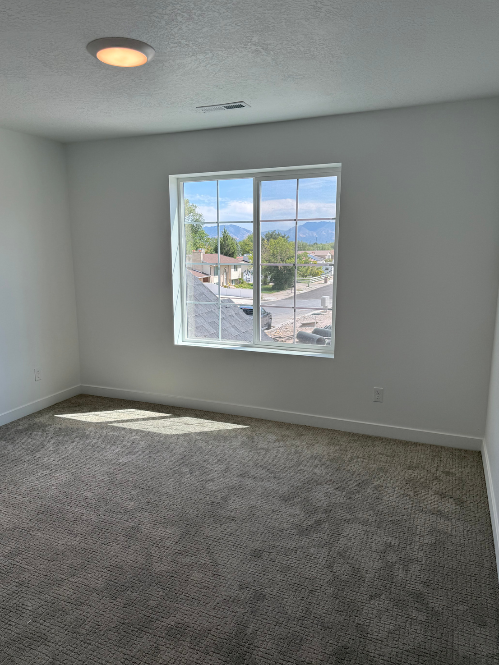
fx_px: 481
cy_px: 336
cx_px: 240
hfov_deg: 54.9
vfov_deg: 69.4
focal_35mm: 25
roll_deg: -0.6
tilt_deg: -10.2
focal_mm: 6.76
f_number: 1.78
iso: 80
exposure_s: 1/622
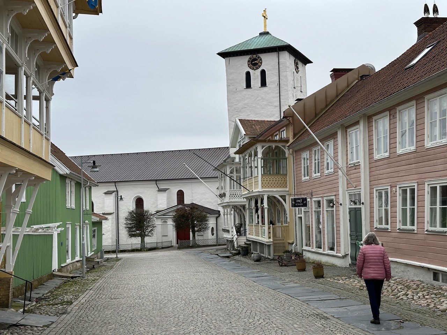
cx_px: 224
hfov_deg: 39.7
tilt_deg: +5.0
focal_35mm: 48
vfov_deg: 30.3
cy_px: 168
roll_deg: +1.3
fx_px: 620
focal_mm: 6.86
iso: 64
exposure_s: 1/3472
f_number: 1.78
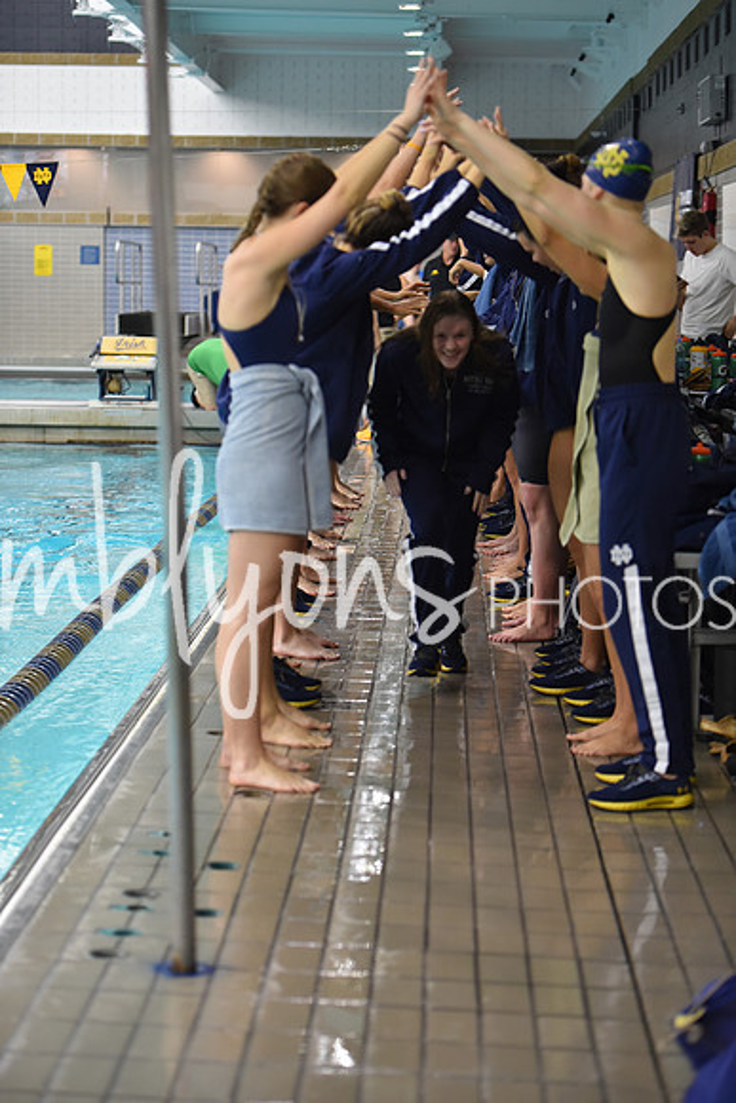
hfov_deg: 16.1
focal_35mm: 85
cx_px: 368
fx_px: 2605
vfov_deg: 23.9
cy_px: 552
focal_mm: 85
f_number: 2.8
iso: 2200
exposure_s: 1/500
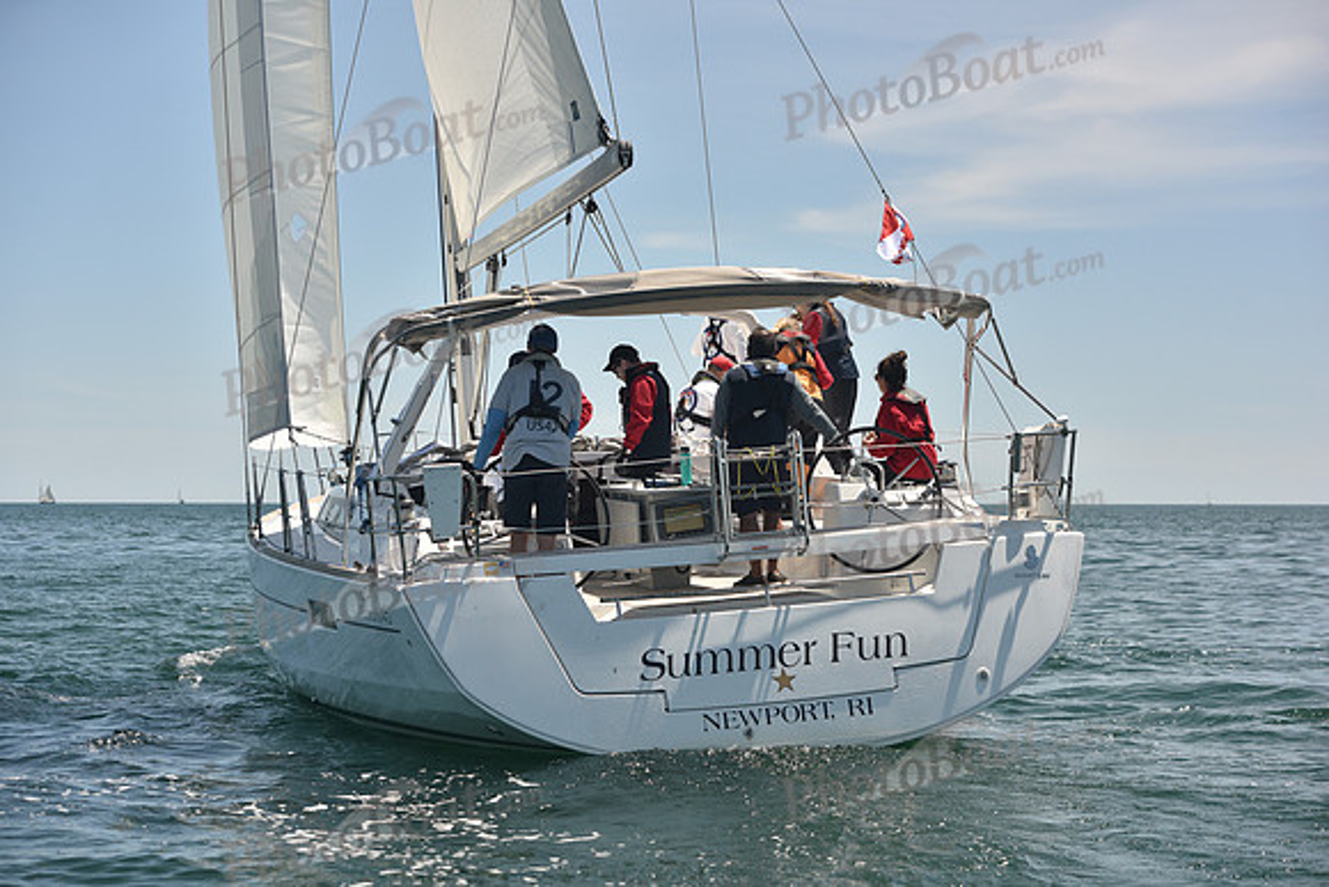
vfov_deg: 19.5
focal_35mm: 70
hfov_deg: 28.8
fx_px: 2585
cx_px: 664
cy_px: 444
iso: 250
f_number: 5.6
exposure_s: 1/800
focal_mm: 70
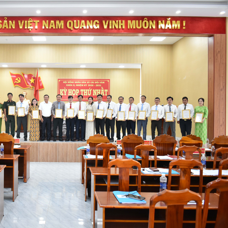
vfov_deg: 42.8
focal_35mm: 39
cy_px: 112
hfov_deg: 41.7
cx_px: 60
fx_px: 291
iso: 1800
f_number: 4
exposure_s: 1/125
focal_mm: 20
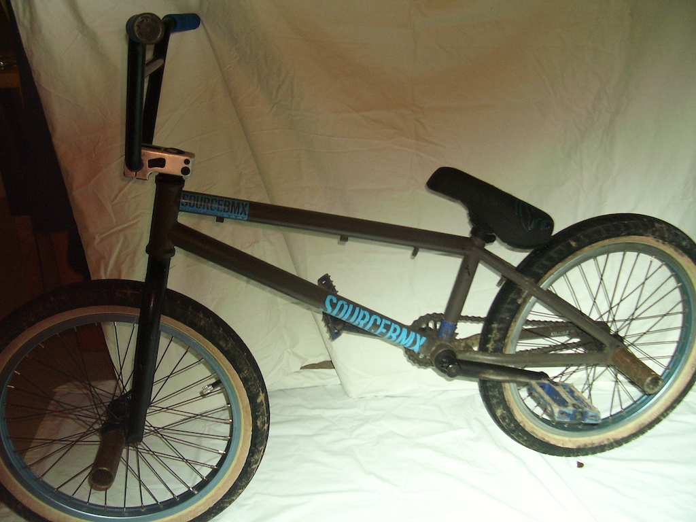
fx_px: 684
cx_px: 348
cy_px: 261
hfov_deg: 54.0
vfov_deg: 41.8
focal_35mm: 34
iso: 125
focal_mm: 5.6
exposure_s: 1/60
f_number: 2.7
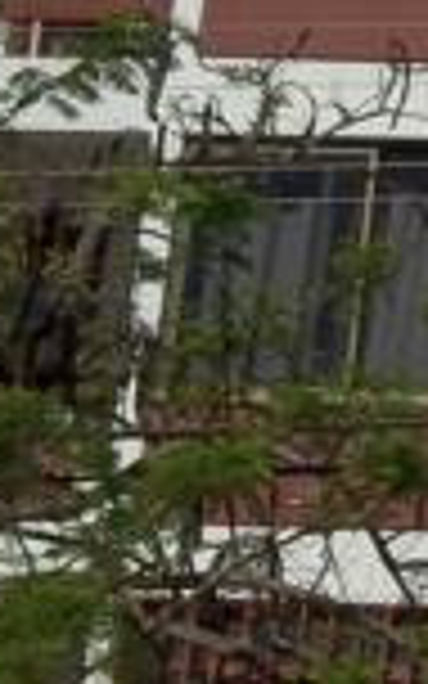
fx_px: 3005
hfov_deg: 7.0
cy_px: 459
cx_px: 1410
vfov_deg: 13.0
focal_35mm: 161
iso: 64
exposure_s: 1/800
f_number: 8
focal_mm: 6.5
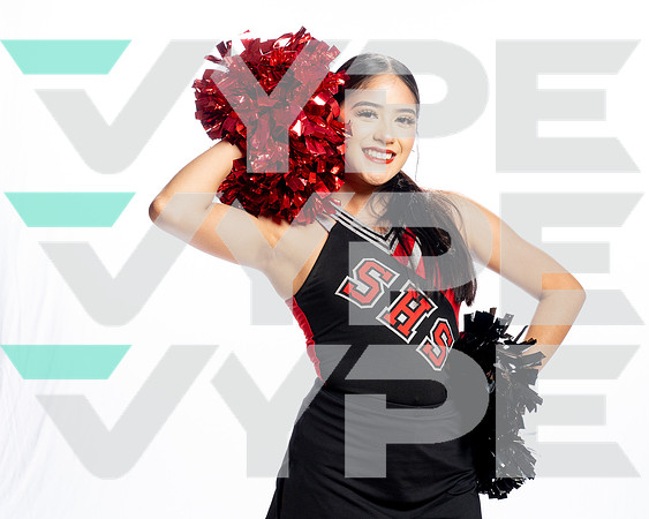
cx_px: 324
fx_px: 1406
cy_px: 260
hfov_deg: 26.0
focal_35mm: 73
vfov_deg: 20.9
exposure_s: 1/250
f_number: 8
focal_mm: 65
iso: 800
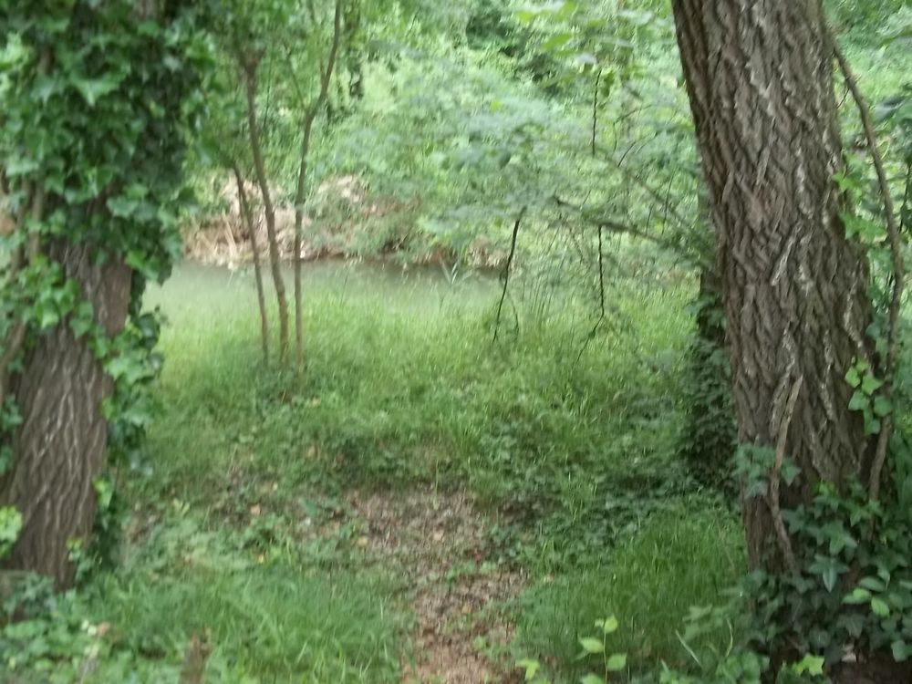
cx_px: 456
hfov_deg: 51.4
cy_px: 342
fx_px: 948
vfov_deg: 39.7
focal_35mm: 36
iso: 116
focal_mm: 6.5
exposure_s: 1/30
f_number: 3.1
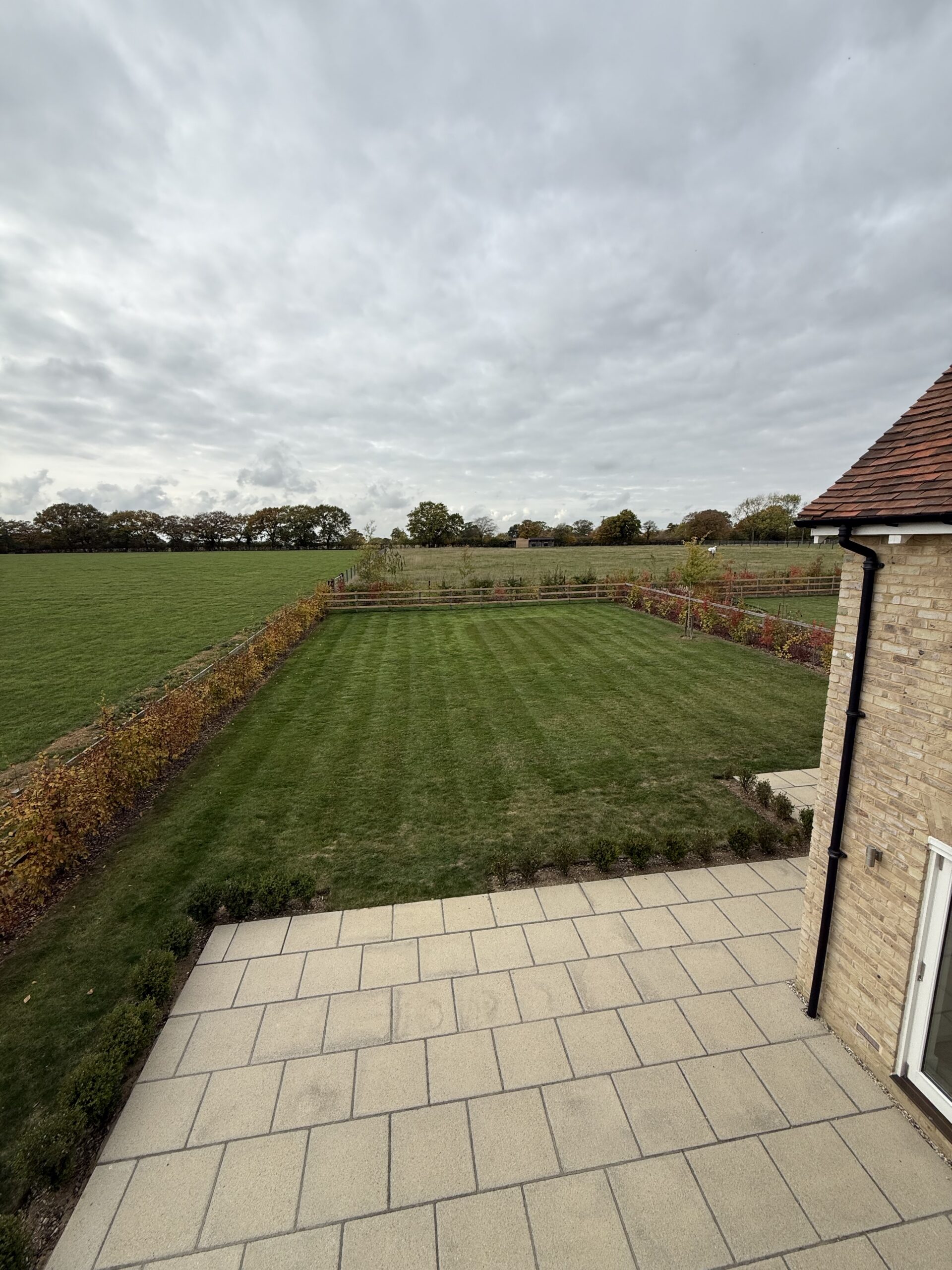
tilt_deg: -10.1
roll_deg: -0.1
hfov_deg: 85.7
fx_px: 513
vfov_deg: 102.1
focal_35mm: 14
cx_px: 476
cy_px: 635
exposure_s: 1/1534
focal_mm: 2.22
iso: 50
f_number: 2.2
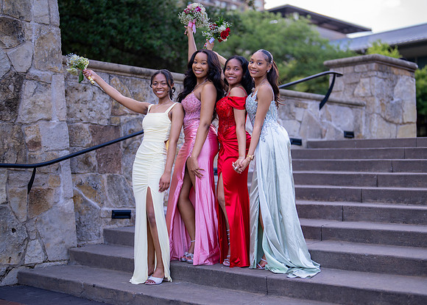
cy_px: 152
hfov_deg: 36.8
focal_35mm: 53
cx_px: 215
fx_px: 642
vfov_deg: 26.7
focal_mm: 50
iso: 200
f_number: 1.2
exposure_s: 1/1600
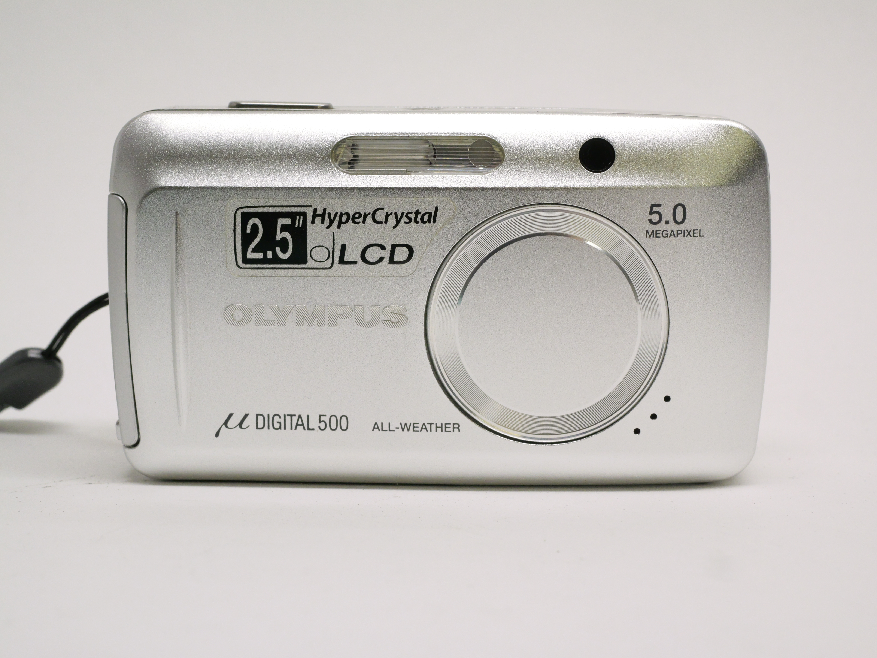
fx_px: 1520
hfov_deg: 32.2
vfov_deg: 24.4
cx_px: 438
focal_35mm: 60
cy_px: 329
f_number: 8
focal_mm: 30
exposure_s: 1/100
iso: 1600
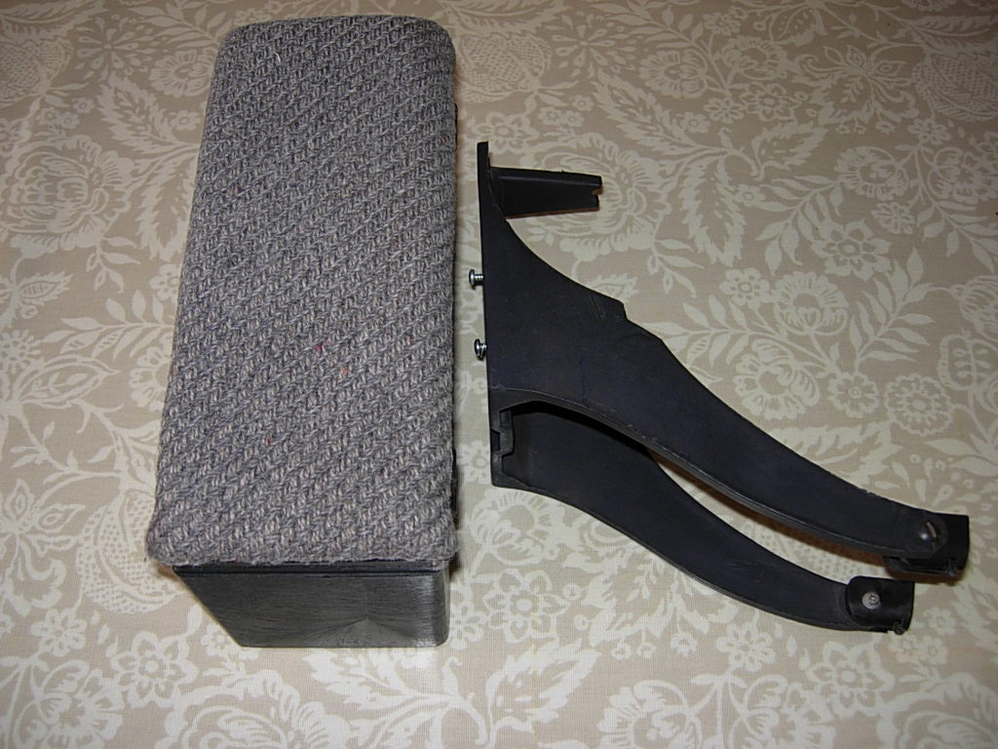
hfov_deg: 51.4
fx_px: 1038
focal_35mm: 36
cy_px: 374
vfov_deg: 39.7
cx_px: 499
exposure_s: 1/45.2
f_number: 2.7
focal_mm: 7.5
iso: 50
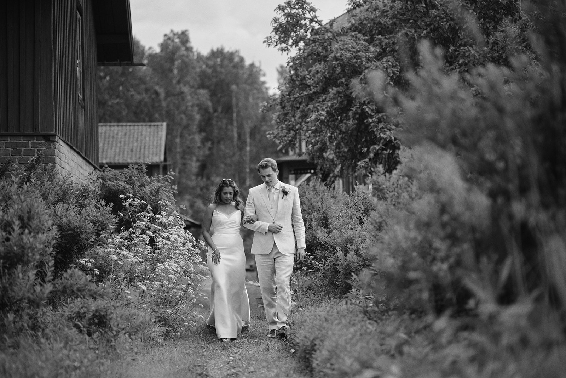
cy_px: 189
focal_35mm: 84
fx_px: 1321
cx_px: 283
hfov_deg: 24.2
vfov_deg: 16.3
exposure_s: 1/6000
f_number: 1.2
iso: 320
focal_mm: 56
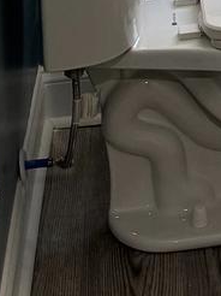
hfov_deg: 9.1
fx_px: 1279
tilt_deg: -8.2
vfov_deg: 11.1
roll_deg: -0.4
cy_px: -407
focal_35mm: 150
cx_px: 485
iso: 125
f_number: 1.78
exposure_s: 1/121
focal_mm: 6.76
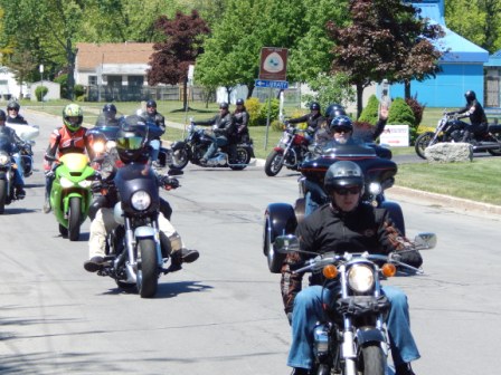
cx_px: 250
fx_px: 3387
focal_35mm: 234
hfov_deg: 8.5
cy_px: 188
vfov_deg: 6.4
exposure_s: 1/320
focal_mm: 41.7
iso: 125
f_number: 5.6
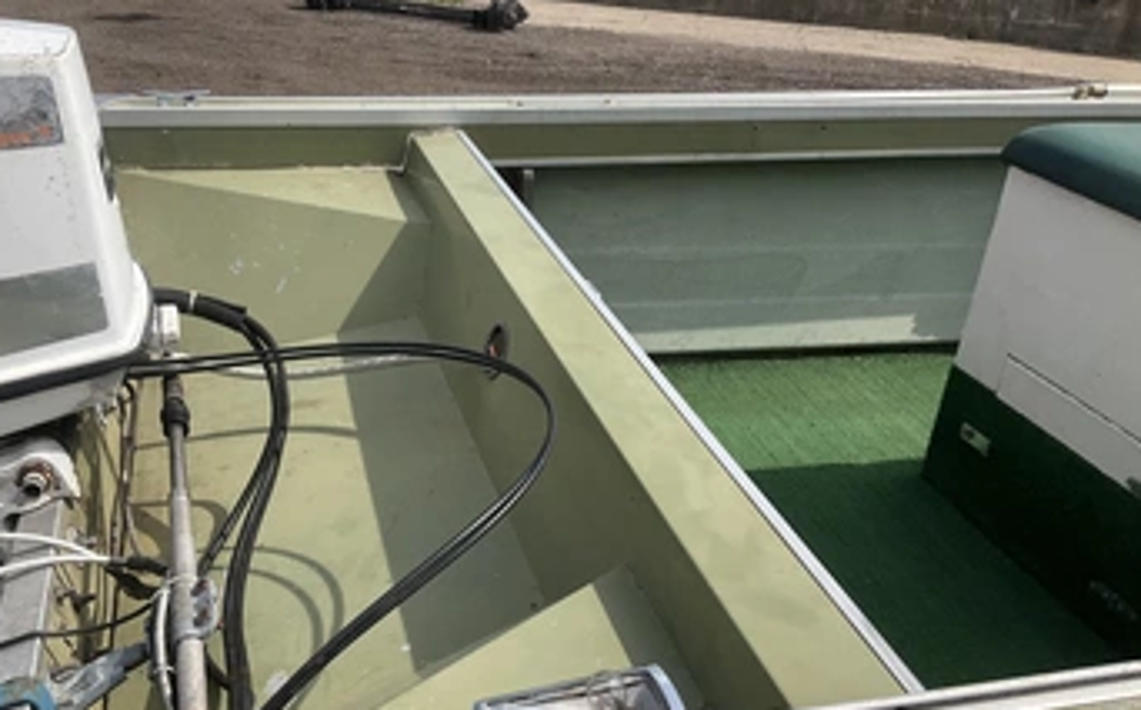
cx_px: 517
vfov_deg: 35.2
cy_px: 393
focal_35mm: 36
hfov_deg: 54.0
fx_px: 1118
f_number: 1.8
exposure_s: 1/2538
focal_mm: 3
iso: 25
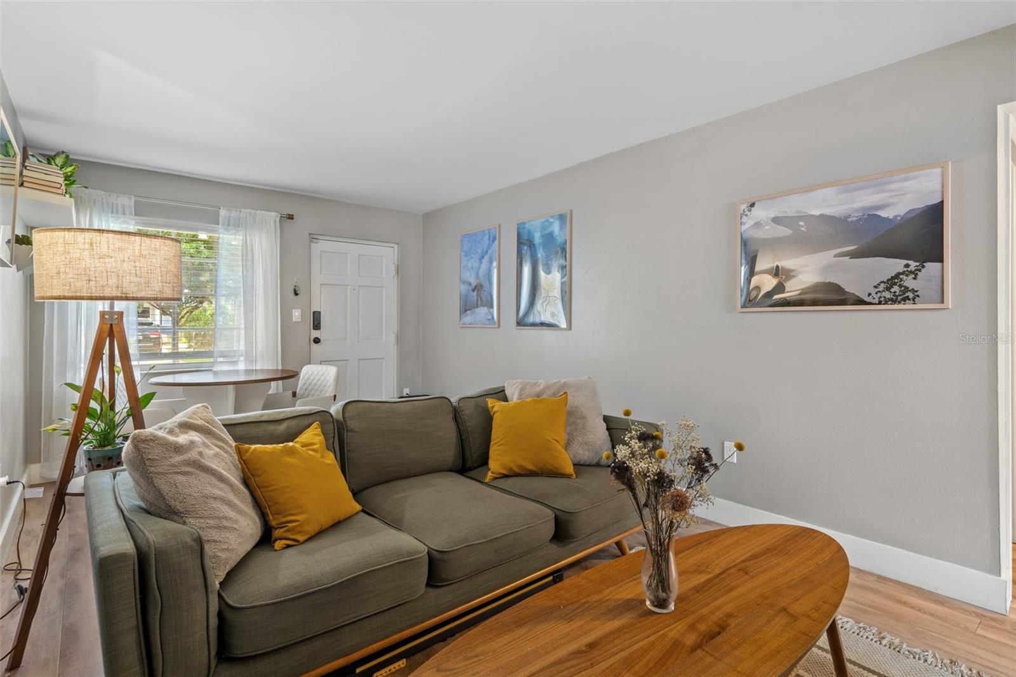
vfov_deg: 70.4
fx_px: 480
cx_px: 508
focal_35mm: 17
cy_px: 338
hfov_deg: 93.3
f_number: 8
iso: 320
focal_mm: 17
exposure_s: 8
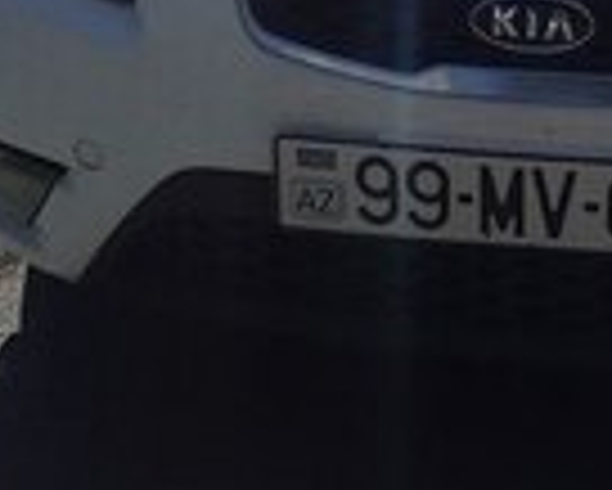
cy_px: -76
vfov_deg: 13.7
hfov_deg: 17.0
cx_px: 639
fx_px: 1994
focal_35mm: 110
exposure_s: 1/2165
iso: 40
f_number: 2.2
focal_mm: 3.3
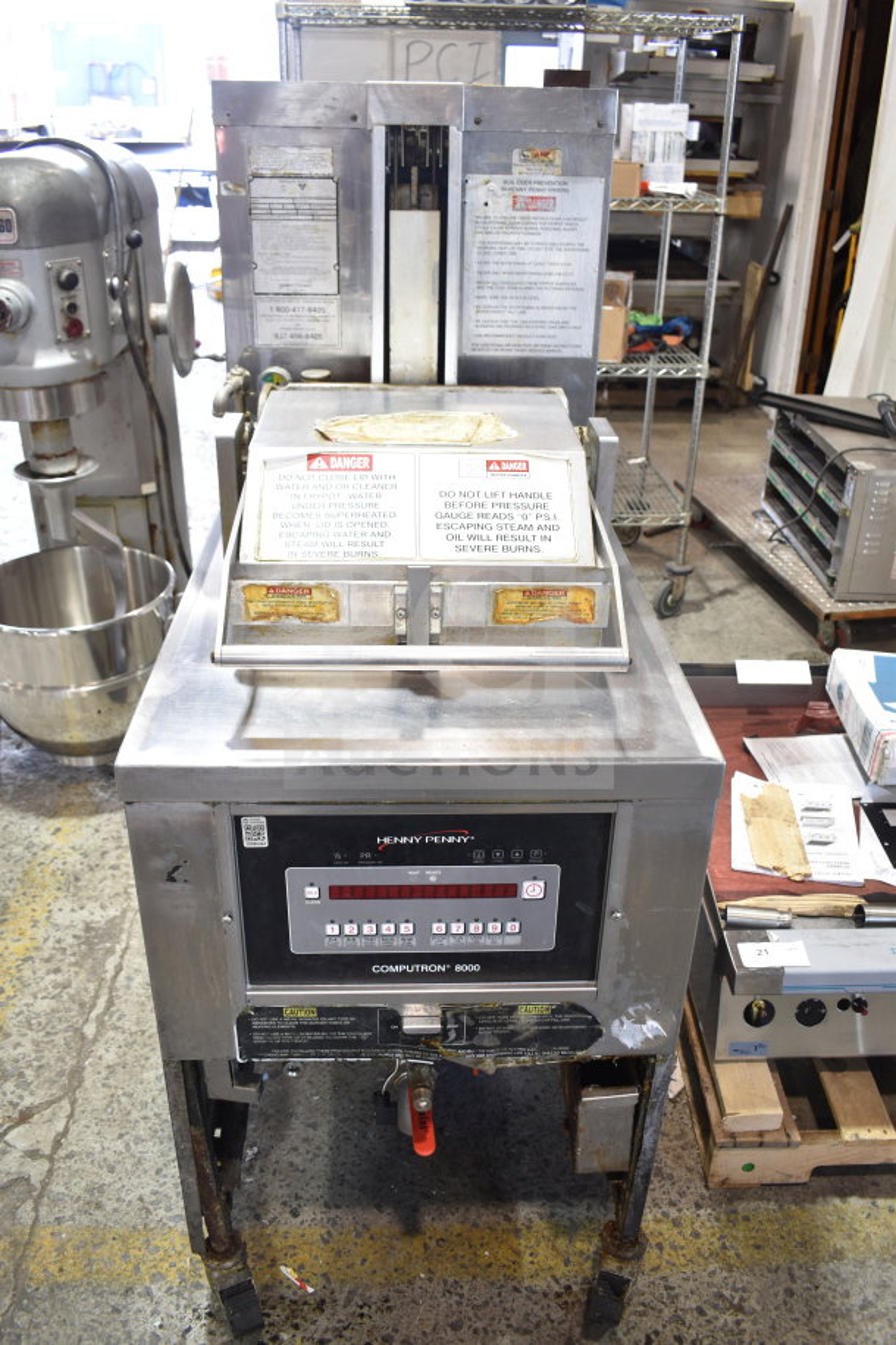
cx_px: 448
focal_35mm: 30
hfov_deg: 43.6
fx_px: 1120
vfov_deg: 61.9
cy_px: 672
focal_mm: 20
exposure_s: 1/30
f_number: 3.5
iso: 250
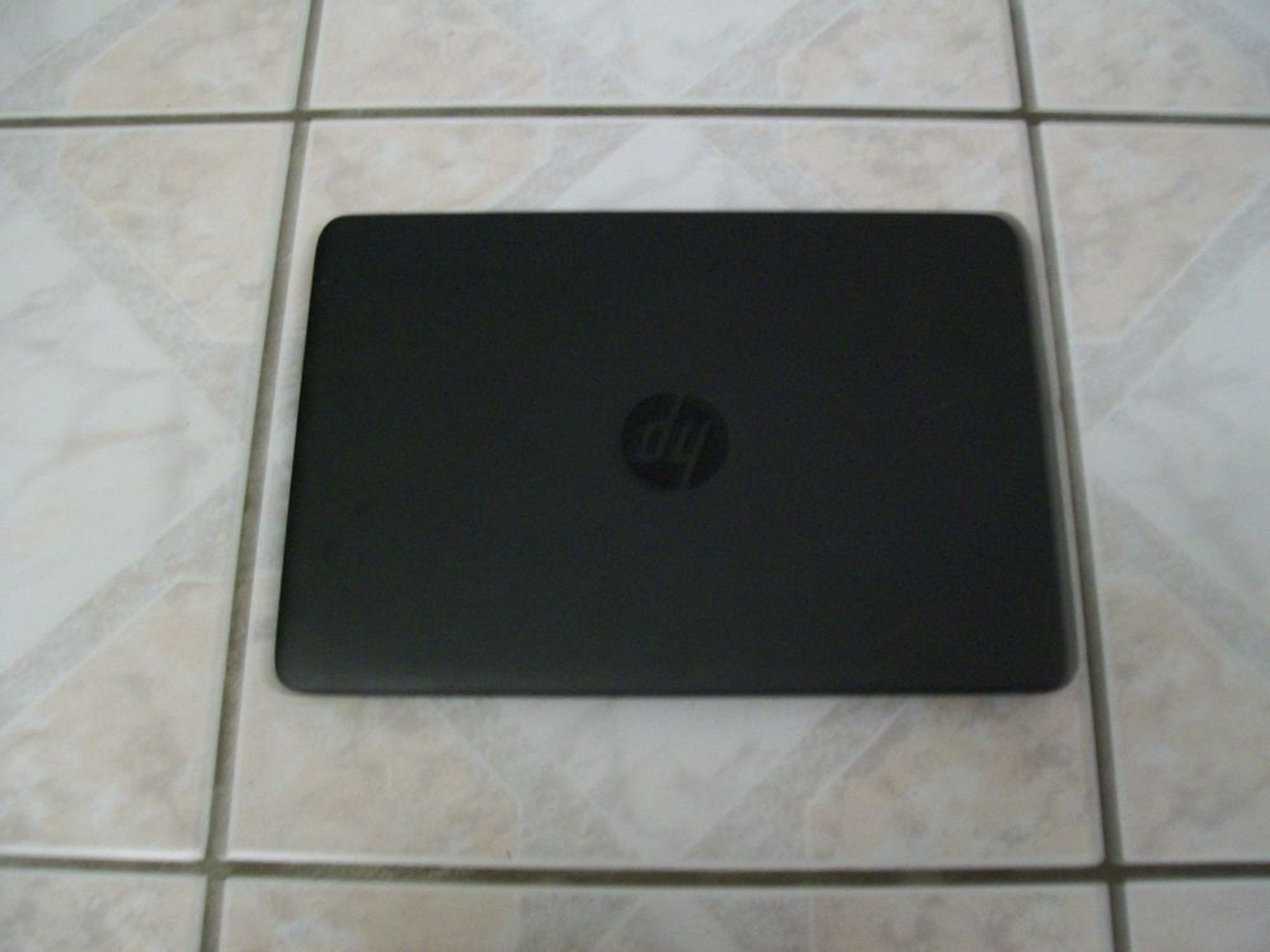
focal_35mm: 36
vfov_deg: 39.7
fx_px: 1321
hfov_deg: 51.4
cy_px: 476
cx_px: 635
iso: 200
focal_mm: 6
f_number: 2.7
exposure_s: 1/8
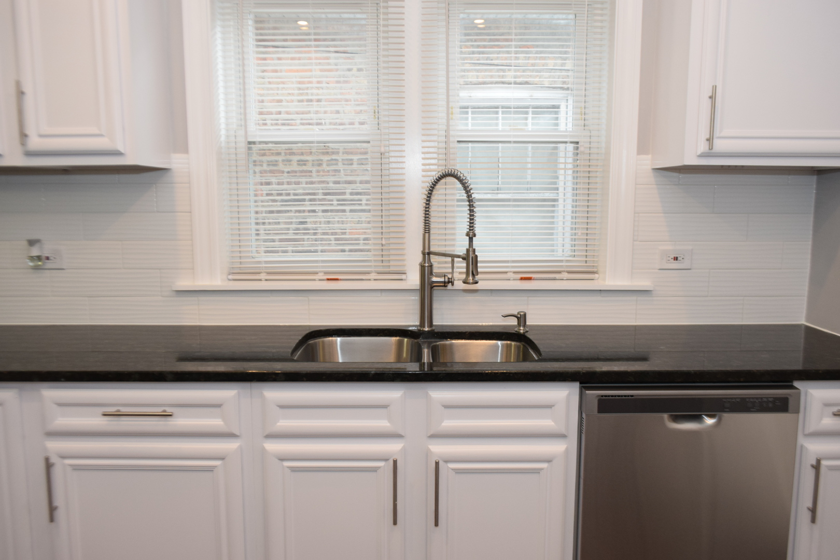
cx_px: 420
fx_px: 630
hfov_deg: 67.4
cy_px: 280
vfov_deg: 47.9
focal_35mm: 27
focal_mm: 18
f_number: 5
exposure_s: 1/100
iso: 800
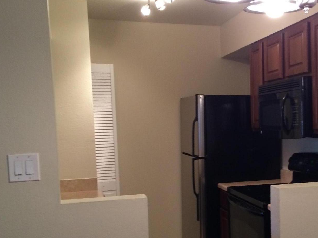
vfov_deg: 29.5
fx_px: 450
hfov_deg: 38.3
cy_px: 151
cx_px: 220
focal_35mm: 49
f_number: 2.2
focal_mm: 4.12
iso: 200
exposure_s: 1/30
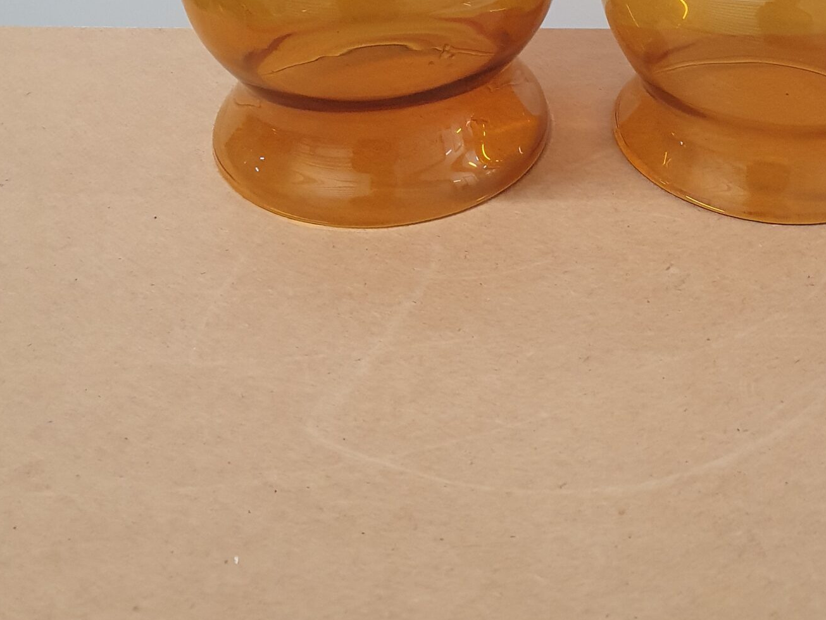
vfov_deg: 26.1
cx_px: 591
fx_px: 1217
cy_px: -82
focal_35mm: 51
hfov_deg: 36.8
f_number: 2.4
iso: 320
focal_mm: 4.32
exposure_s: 1/50
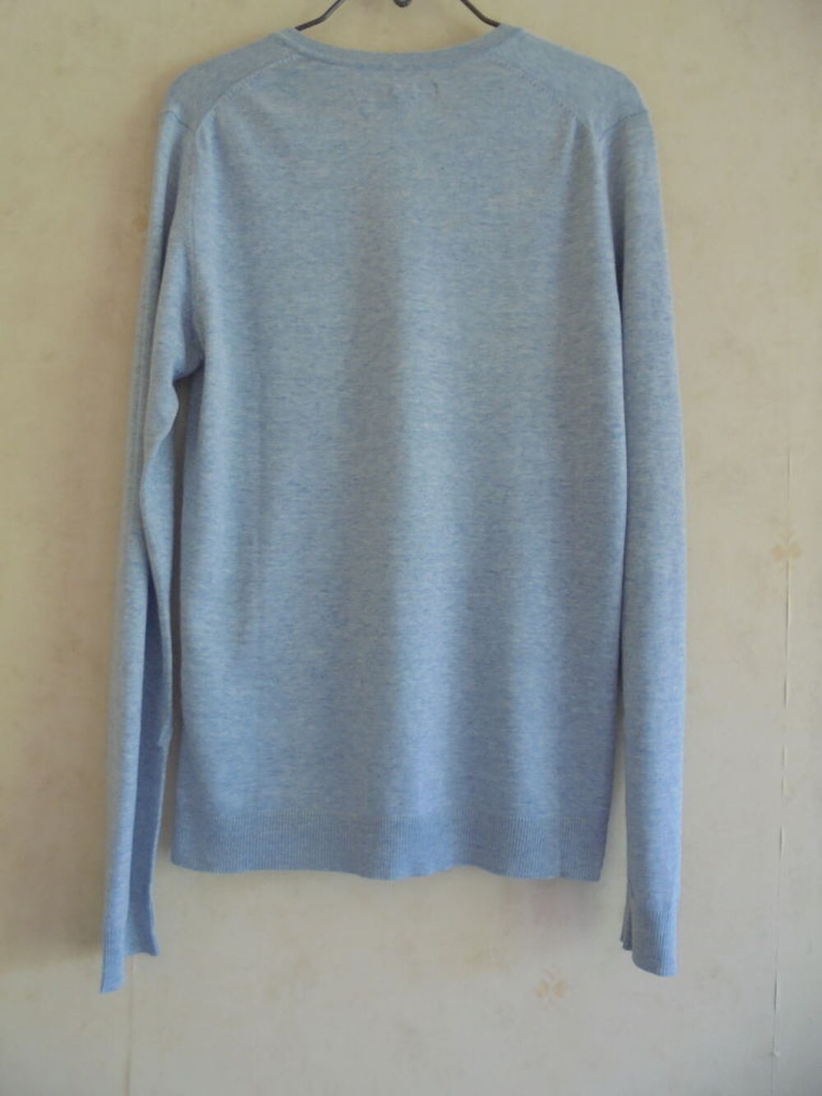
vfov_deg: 67.3
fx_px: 823
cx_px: 411
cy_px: 548
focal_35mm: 26
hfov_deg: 53.1
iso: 200
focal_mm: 4.6
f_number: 3.5
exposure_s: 1/30
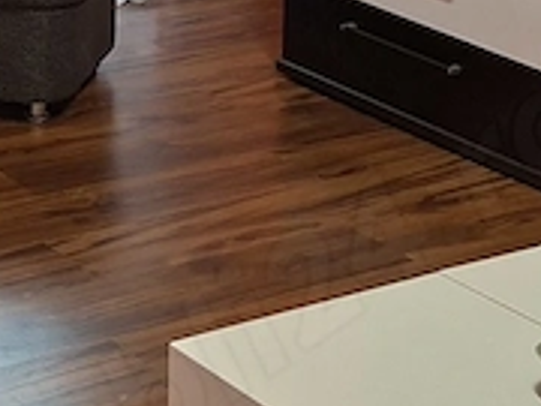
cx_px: -81
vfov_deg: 10.7
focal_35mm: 128
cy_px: -391
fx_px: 2000
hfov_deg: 15.0
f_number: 1.8
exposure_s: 1/50
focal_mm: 5.54
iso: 200
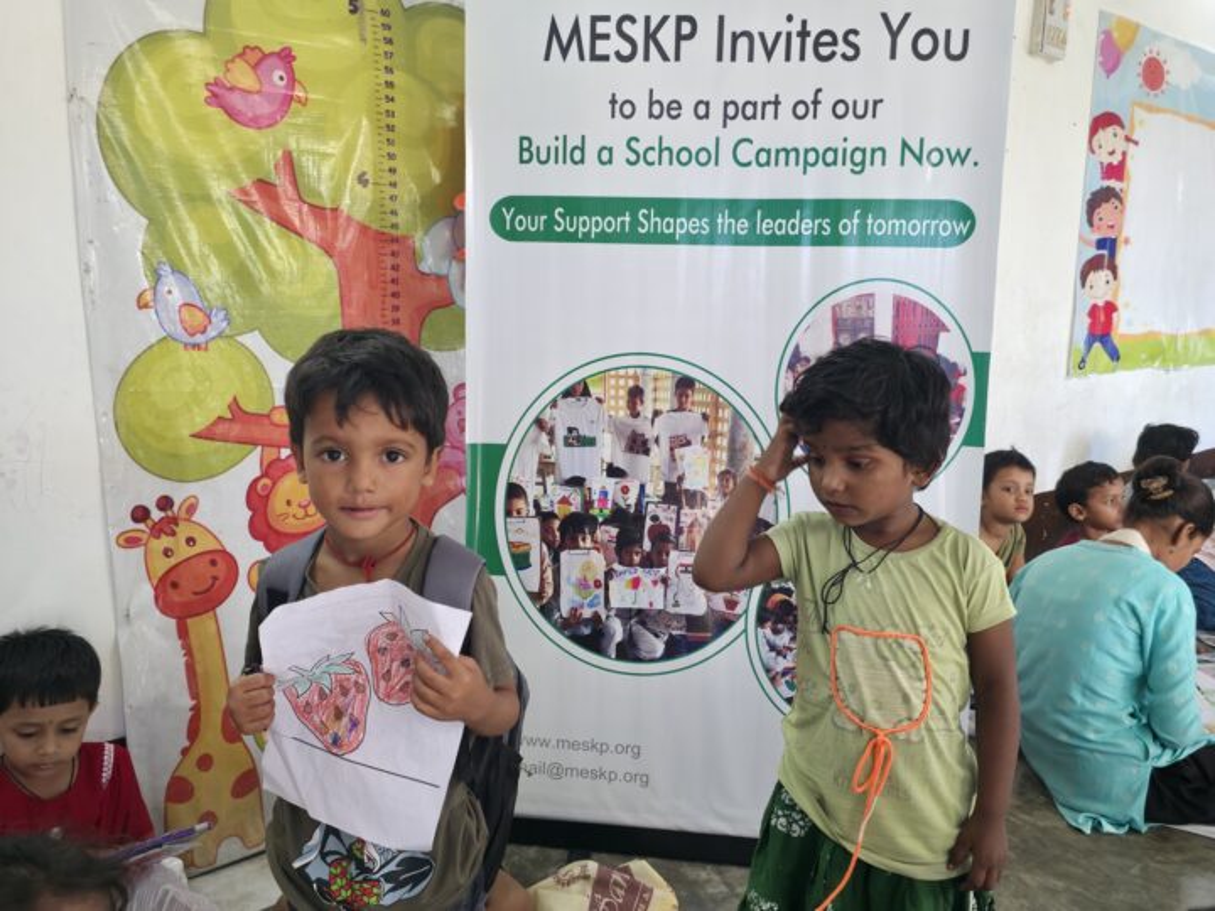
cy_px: 456
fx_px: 807
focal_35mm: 23
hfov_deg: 73.9
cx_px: 608
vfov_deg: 58.9
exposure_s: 1/50
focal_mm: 6.3
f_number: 1.7
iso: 160
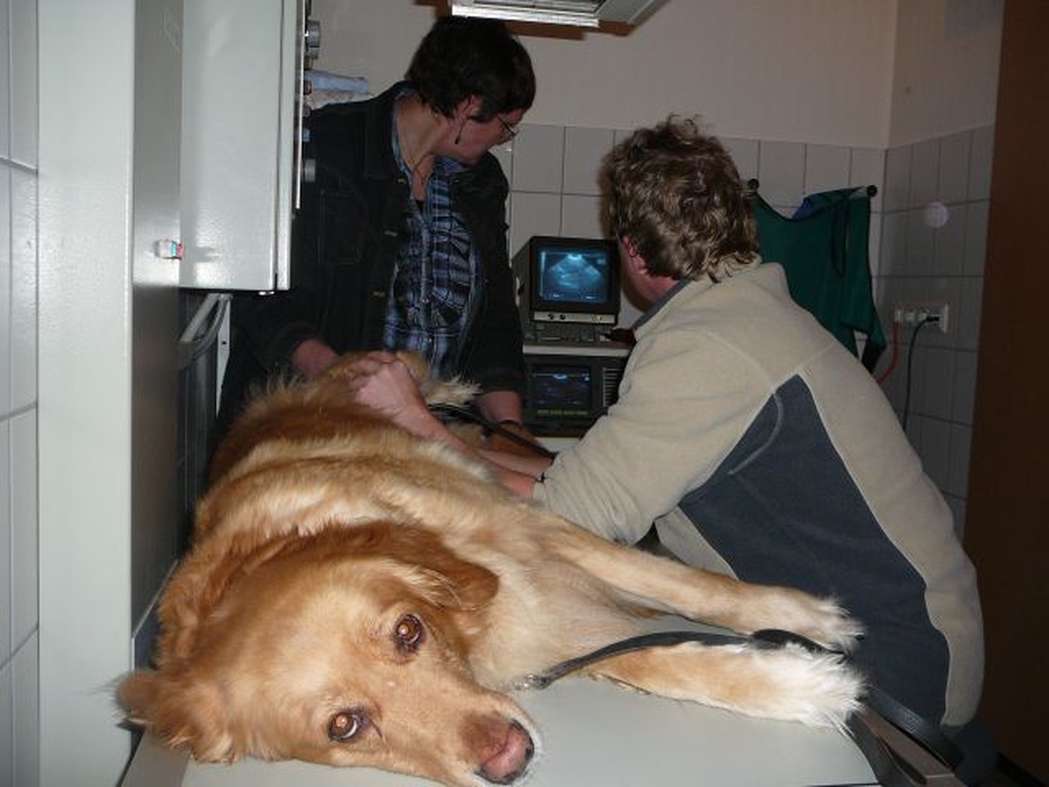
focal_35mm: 35
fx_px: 1061
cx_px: 524
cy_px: 394
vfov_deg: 40.7
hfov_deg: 52.6
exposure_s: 1/30
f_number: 2.8
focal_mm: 5.2
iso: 100
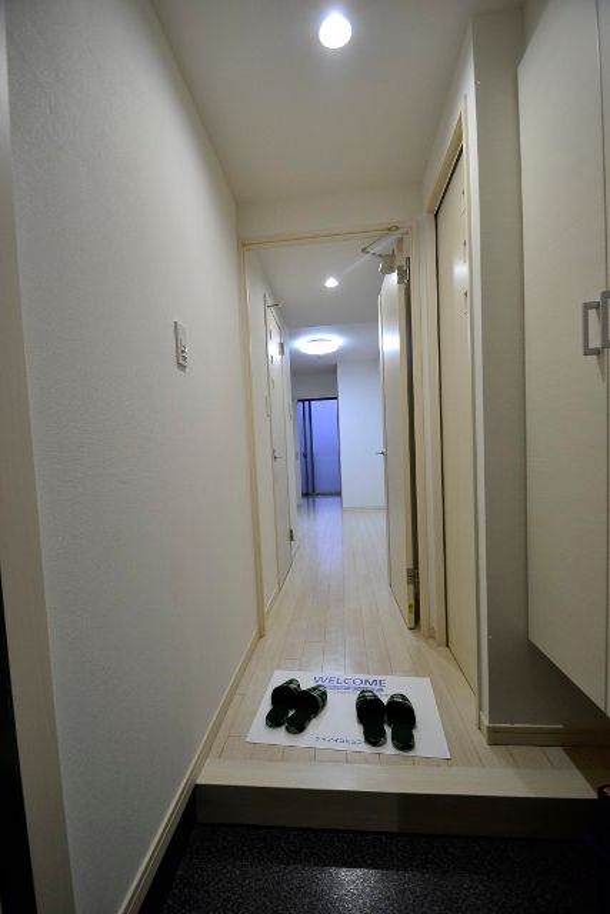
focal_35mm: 15
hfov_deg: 77.4
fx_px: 381
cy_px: 457
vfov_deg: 100.4
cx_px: 305
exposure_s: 1/60
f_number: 3.5
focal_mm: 10
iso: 500
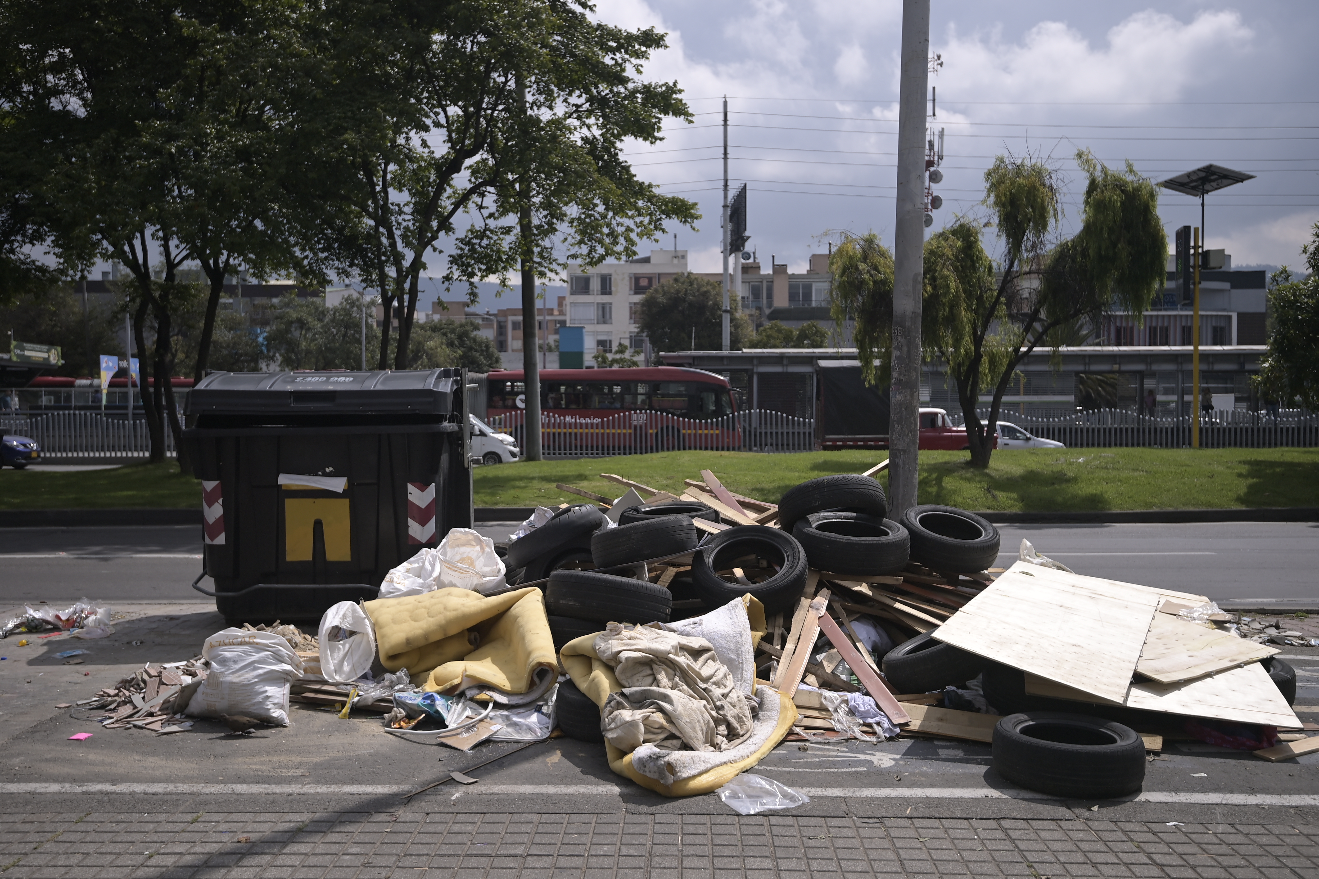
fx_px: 1172
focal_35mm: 32
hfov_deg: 58.7
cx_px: 660
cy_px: 440
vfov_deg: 41.1
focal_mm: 32
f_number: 4
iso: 160
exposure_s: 1/2500
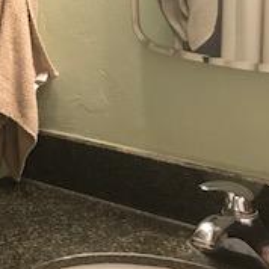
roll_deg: +3.8
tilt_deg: -12.9
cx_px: -157
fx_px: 782
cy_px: 57
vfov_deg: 19.3
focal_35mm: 89
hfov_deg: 17.2
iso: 40
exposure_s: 1/15
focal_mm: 3.99
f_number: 1.8
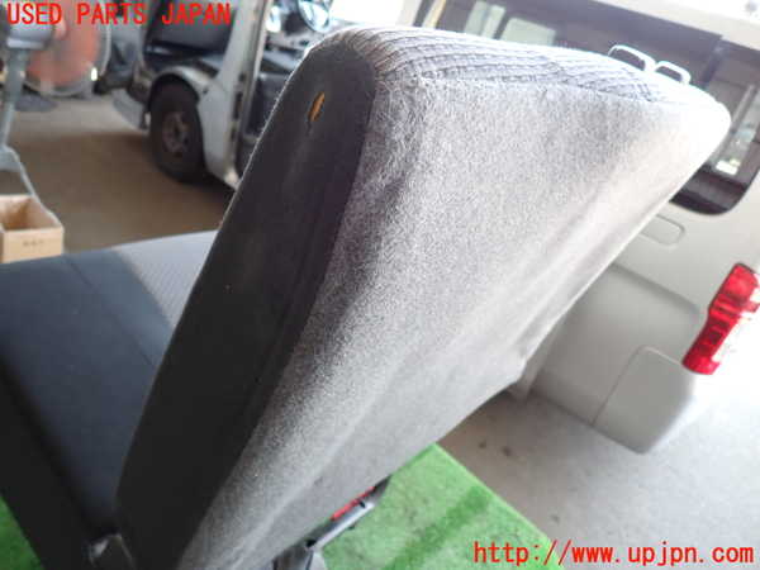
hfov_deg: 69.4
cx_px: 380
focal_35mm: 25
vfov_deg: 54.9
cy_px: 285
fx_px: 549
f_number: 2
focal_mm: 4.5
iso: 200
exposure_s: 1/60
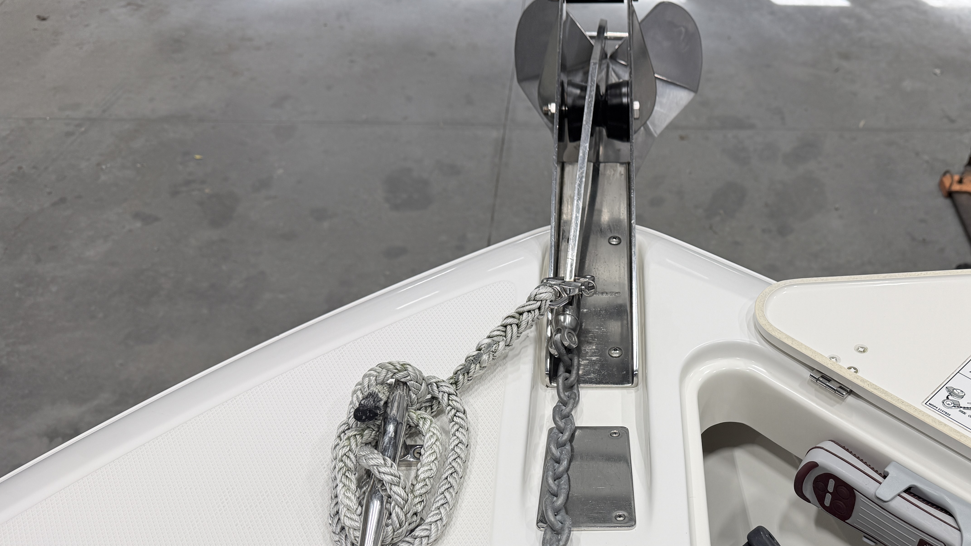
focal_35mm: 35
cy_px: 439
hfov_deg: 55.5
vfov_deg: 32.8
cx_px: 642
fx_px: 901
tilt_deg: -48.1
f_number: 1.78
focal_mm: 6.76
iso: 64
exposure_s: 1/190
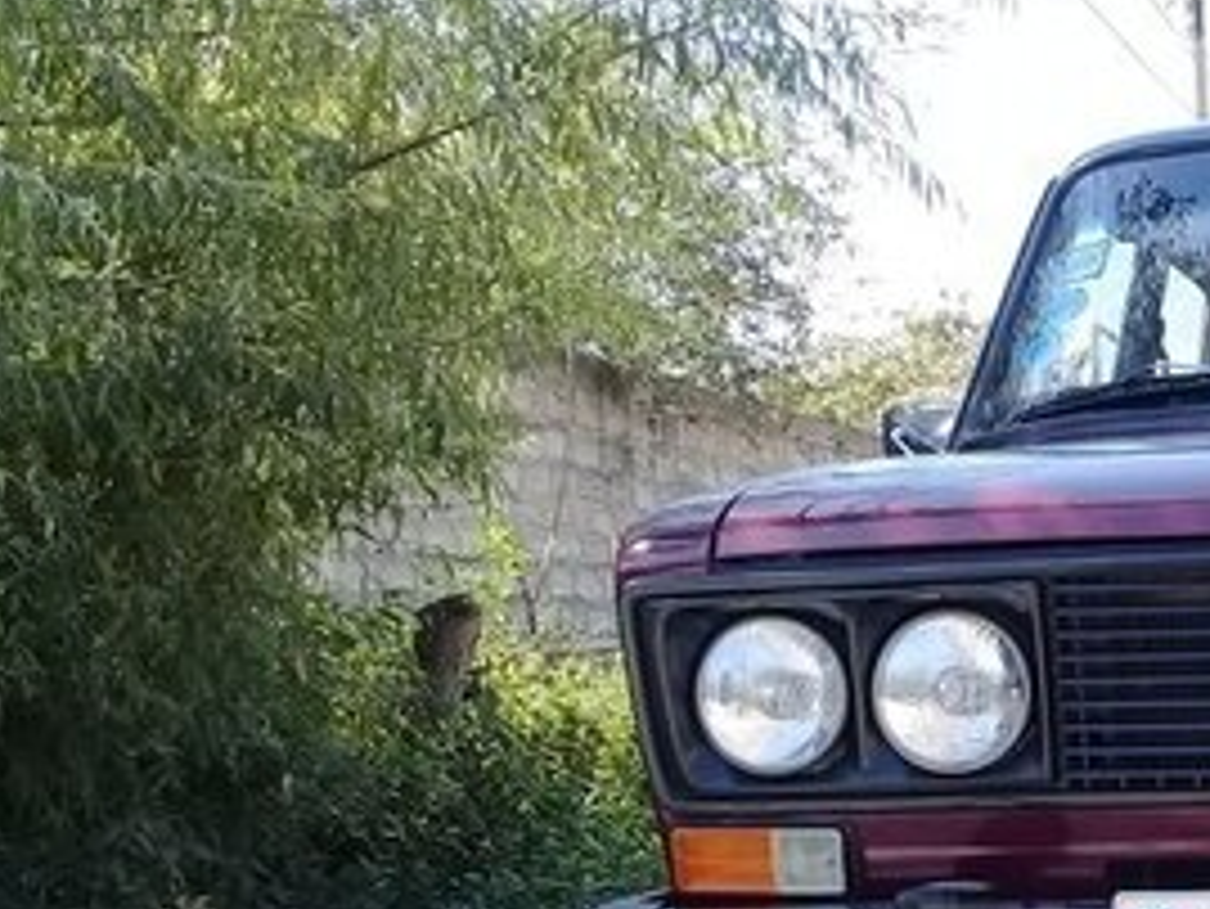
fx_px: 2658
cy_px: 970
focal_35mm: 76
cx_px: 1381
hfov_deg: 23.8
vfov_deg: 18.7
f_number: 2.2
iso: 50
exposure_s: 1/344
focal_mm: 3.3
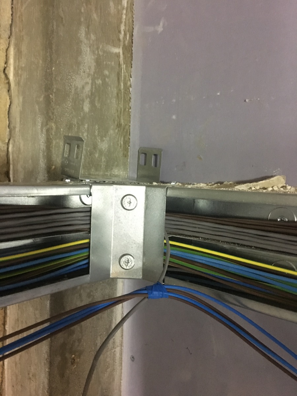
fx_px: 332
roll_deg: -1.6
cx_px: 148
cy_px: 198
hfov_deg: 48.2
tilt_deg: -1.8
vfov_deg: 61.7
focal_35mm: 29
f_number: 2.2
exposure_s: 1/17
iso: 320
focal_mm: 4.15
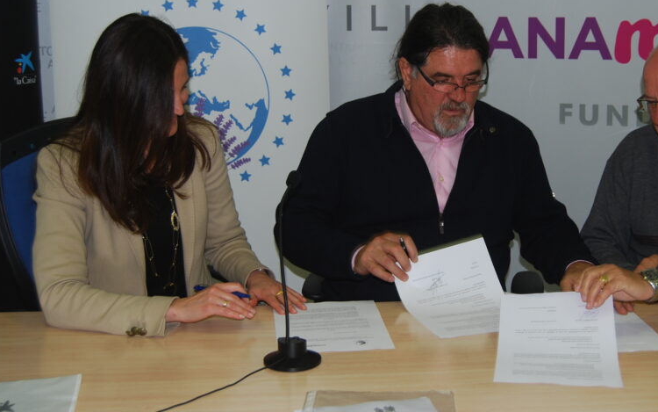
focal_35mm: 51
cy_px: 182
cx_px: 402
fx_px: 915
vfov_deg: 25.3
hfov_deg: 39.4
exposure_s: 1/60
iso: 200
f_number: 4.2
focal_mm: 26
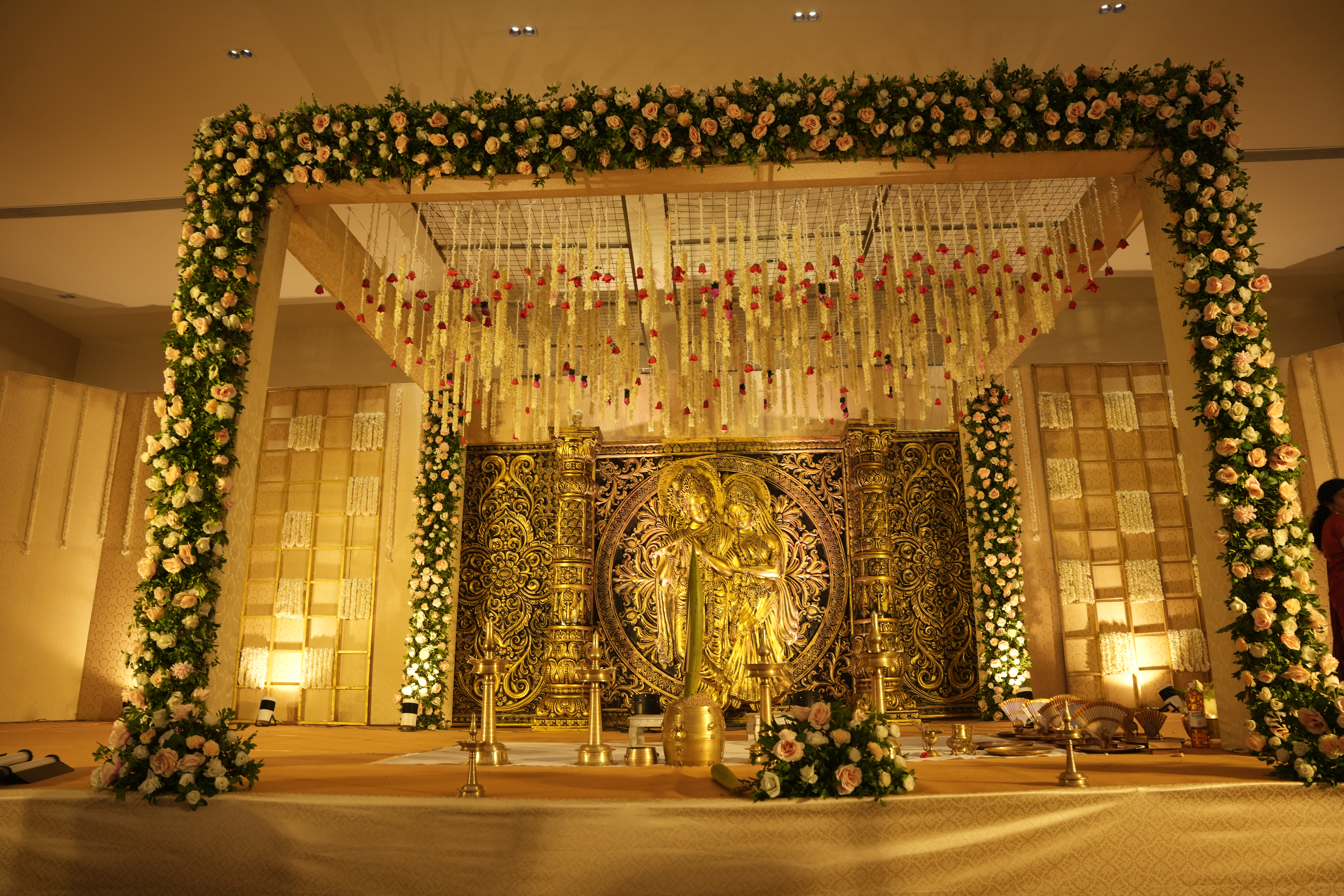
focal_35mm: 24
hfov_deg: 73.7
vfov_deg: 53.1
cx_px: 672
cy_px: 448
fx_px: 896
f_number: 4.5
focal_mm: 24
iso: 800
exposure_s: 1/200
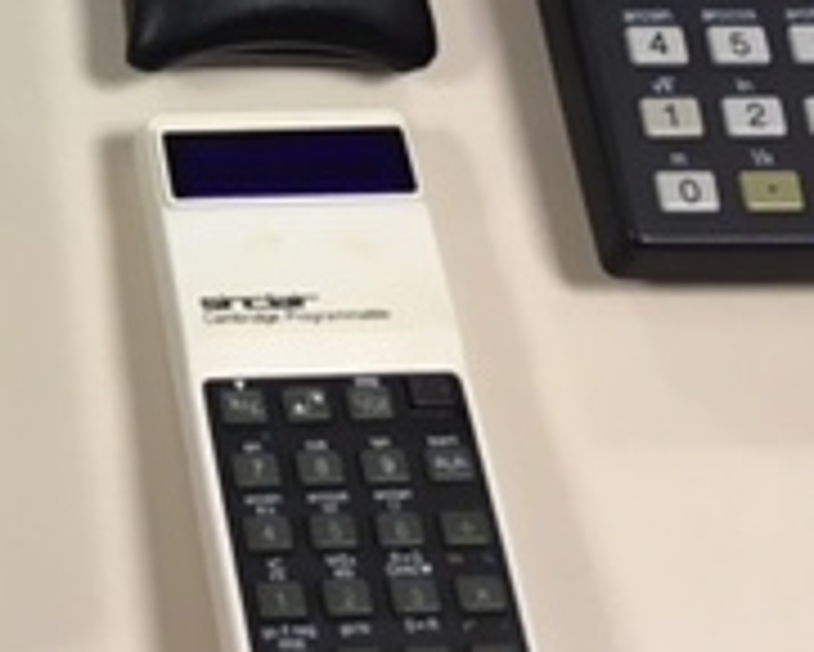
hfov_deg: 17.4
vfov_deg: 14.6
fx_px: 2410
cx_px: -373
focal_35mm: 100
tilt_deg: -59.5
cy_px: -261
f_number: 2.2
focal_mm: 4.15
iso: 80
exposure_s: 1/33
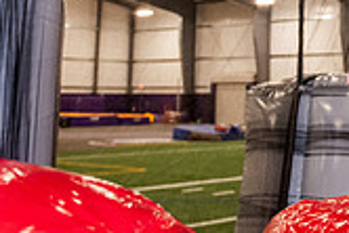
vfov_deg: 15.5
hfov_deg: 23.3
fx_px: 815
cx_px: 338
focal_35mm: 84
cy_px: -77
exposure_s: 1/125
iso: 2500
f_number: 3.2
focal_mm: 24
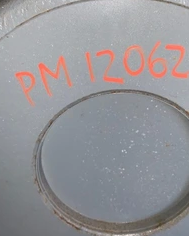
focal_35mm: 43
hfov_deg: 34.7
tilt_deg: -23.2
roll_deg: +0.7
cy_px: 102
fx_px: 300
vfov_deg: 42.8
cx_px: 119
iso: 25
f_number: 1.8
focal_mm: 4.25
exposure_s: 1/52
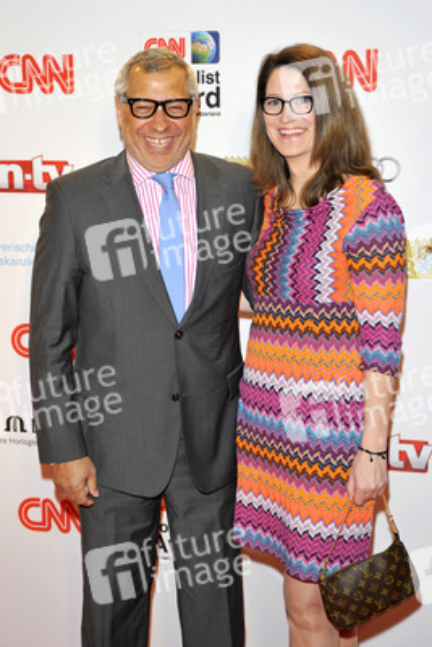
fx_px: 1115
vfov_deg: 32.4
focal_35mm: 62
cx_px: 216
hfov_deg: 21.9
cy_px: 324
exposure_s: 1/250
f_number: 6.3
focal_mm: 62
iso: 800
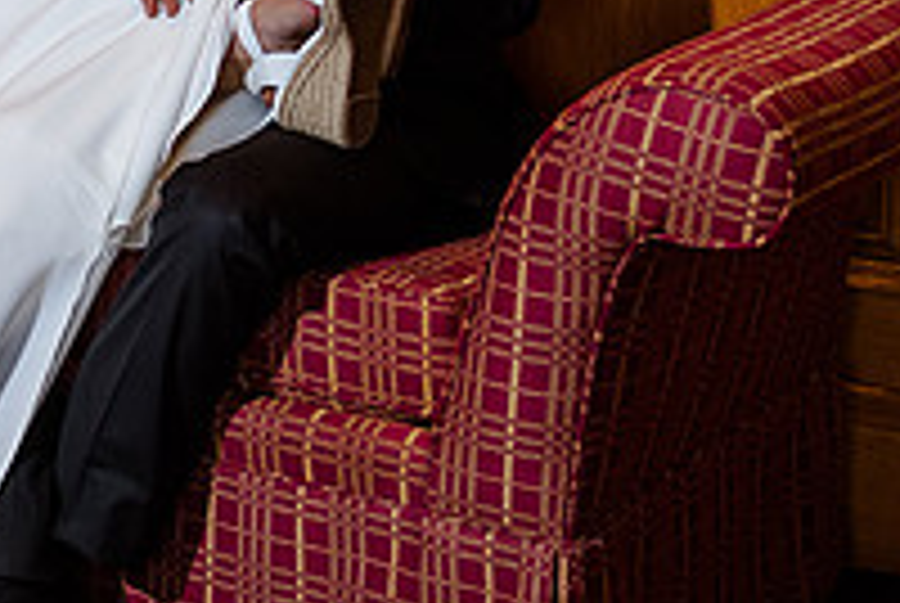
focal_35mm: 127
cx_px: -331
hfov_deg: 15.2
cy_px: -40
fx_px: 3180
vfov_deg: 10.7
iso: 400
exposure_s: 1/200
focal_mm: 32
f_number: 3.2
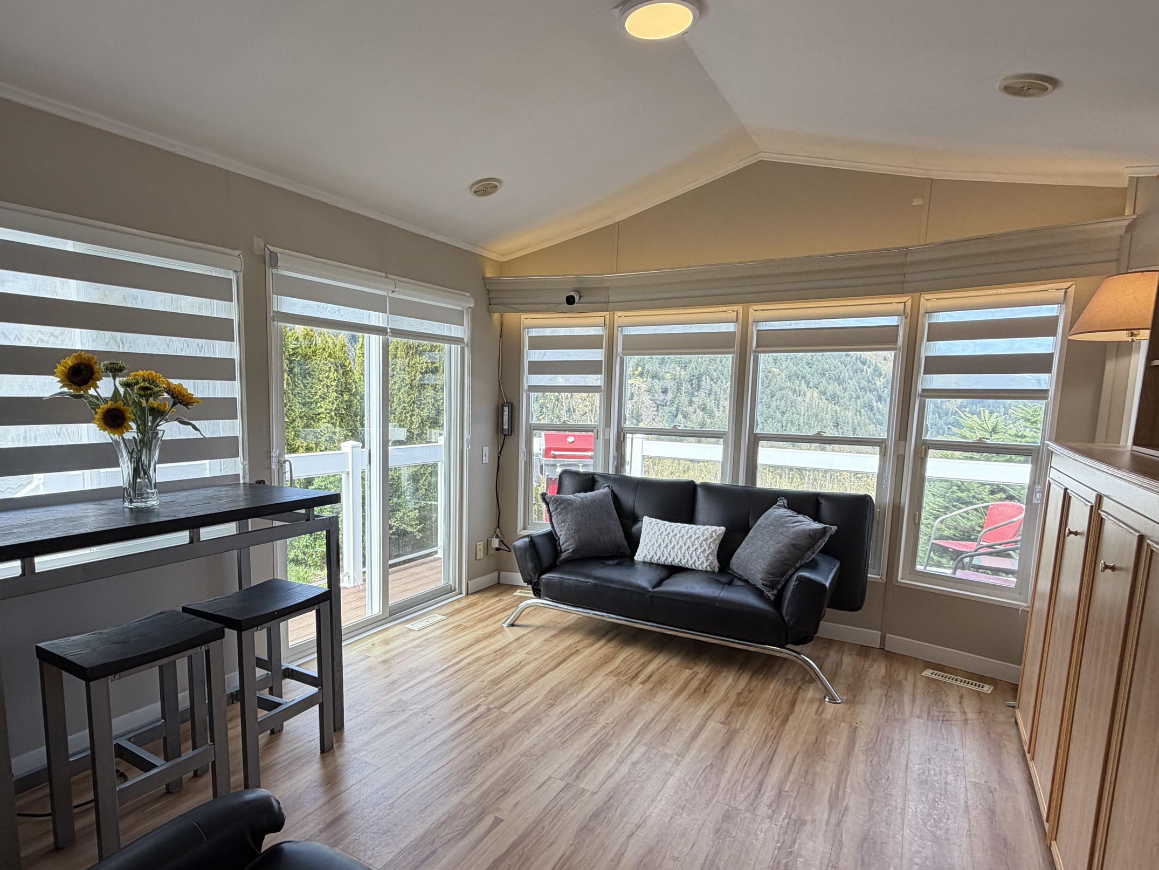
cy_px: 484
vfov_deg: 65.8
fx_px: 670
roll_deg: -0.4
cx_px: 516
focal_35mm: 20
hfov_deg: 81.4
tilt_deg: -8.3
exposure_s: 1/146
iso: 40
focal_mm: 2.22
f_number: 2.2
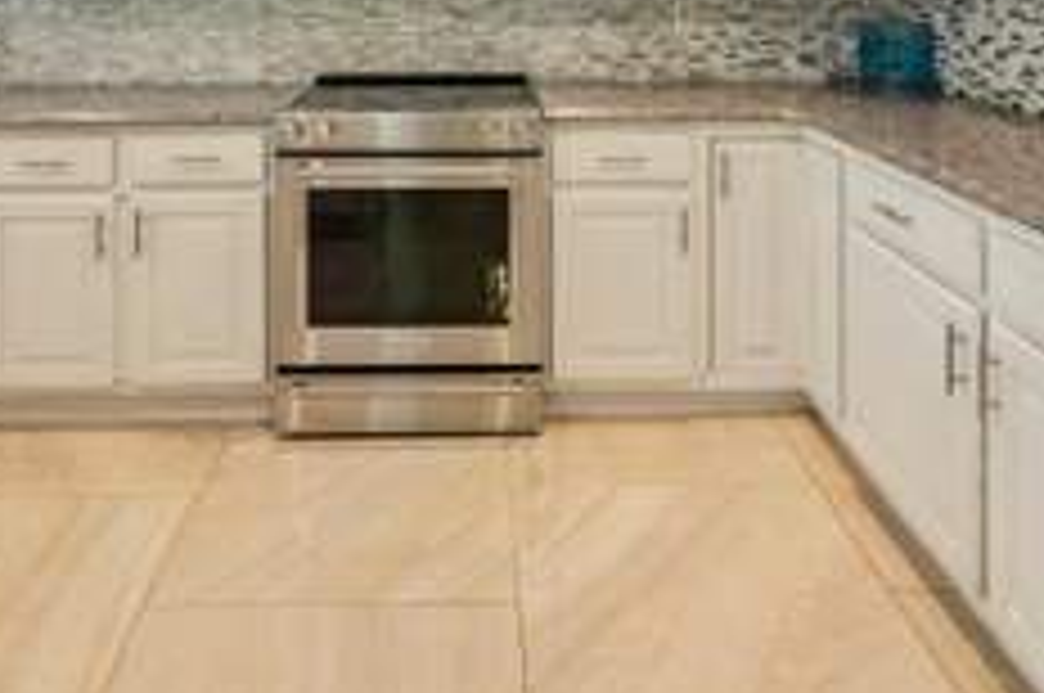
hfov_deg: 63.6
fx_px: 840
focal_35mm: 29
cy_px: -2
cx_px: 472
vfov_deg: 39.5
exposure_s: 1/5
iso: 200
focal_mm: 14
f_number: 9
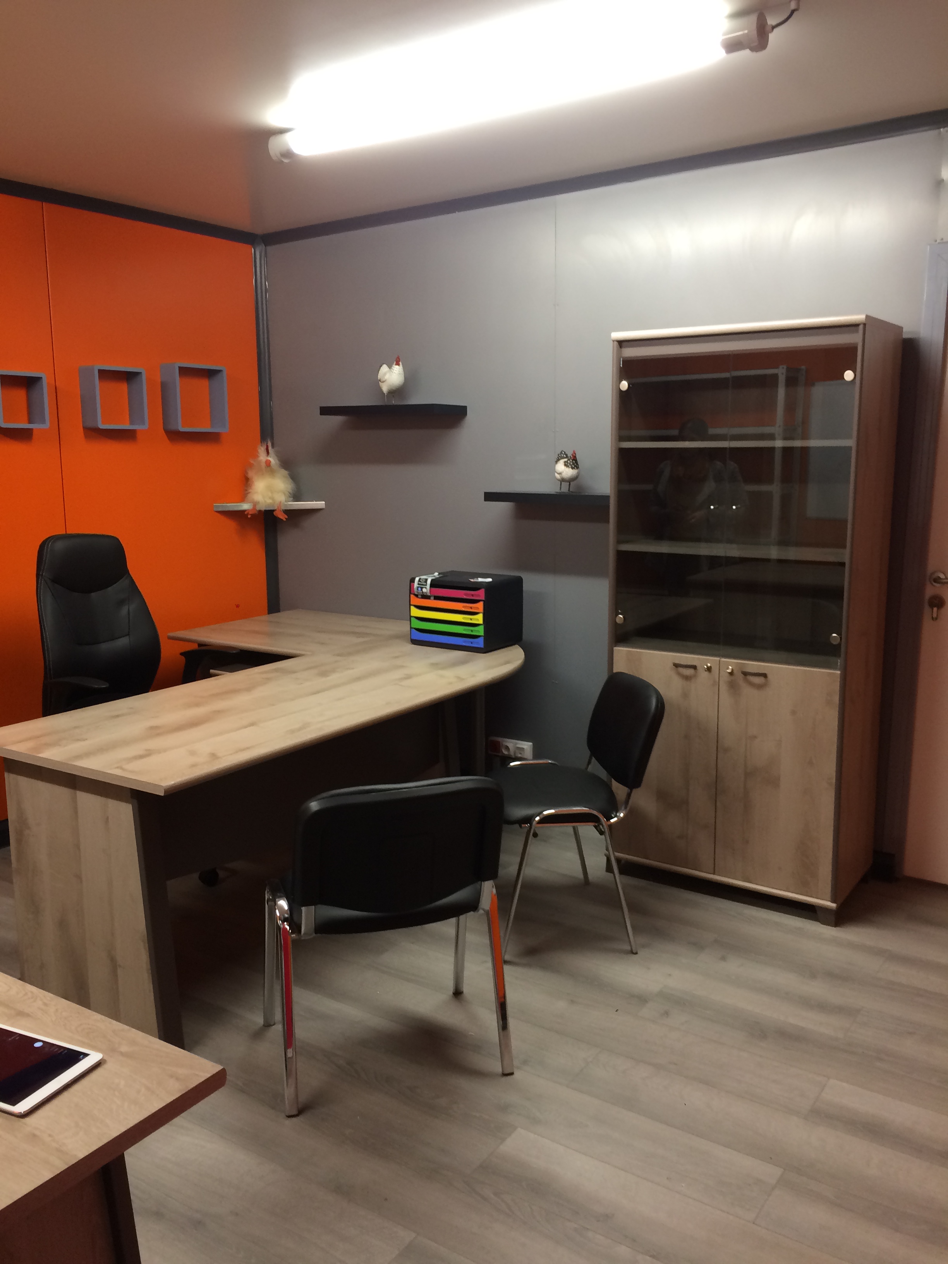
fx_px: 1059
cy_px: 632
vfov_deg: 61.7
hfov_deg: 48.2
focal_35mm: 29
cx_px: 474
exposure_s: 1/33
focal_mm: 4.15
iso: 100
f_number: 2.2
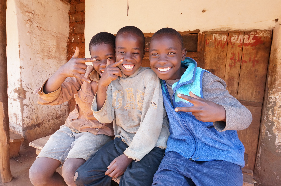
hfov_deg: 73.8
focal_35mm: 24
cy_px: 93
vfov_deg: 53.0
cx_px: 140
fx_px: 187
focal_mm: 16
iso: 1600
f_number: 7.1
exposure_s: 1/200
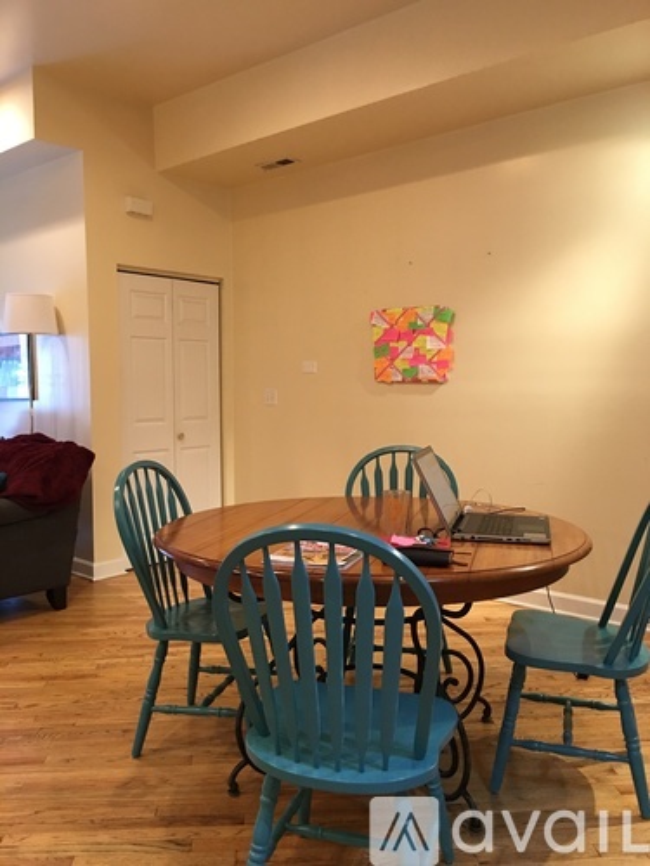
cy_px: 433
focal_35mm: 29
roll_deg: +0.7
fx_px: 726
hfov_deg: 48.2
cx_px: 325
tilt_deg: -4.1
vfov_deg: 61.7
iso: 80
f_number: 2.2
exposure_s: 1/15
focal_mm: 4.15
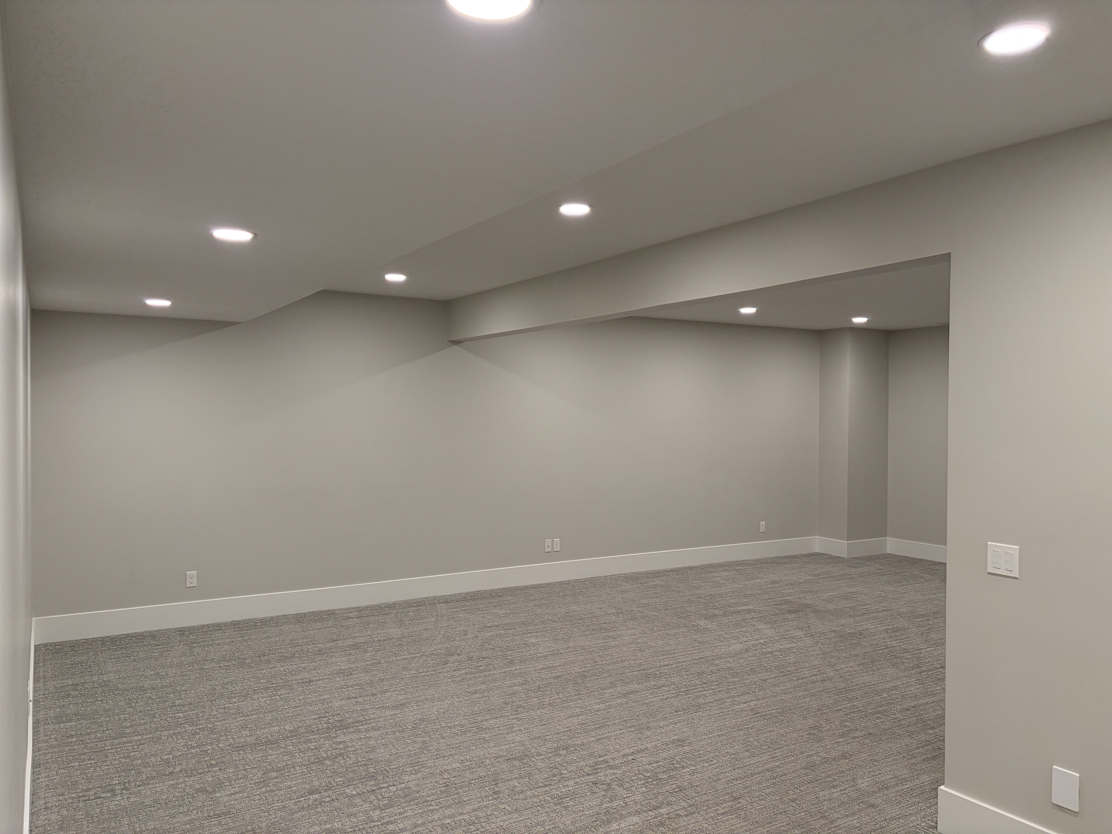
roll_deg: -0.3
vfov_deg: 53.1
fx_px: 835
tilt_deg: -1.4
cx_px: 556
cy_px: 417
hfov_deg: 67.3
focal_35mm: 26
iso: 160
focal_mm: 5.96
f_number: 1.6
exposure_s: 1/121
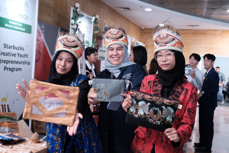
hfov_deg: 48.5
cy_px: 76
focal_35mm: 40
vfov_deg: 33.4
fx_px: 254
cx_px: 114
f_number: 3.2
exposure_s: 1/100
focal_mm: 26.6
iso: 3200
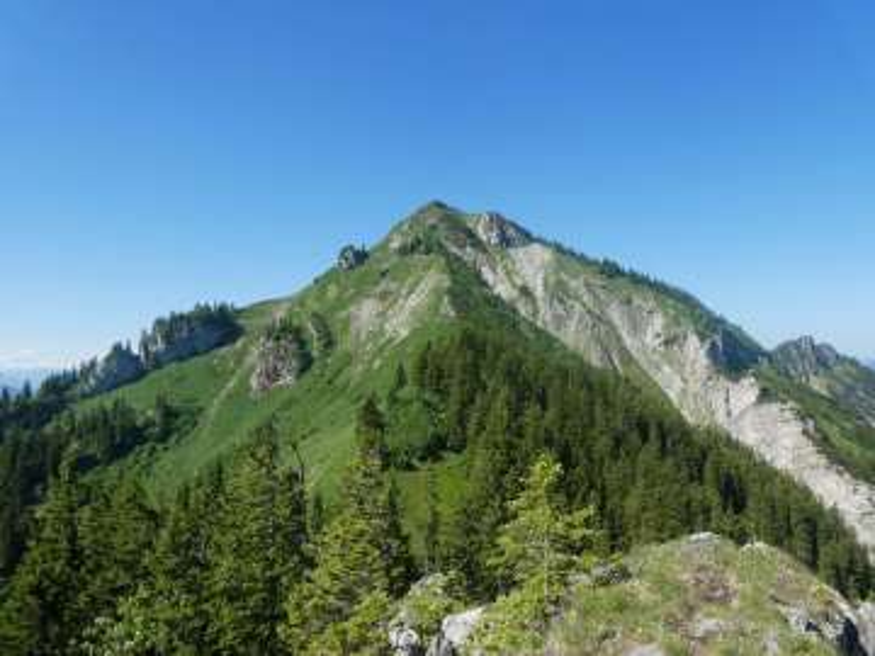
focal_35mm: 24
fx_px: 607
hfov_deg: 71.6
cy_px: 328
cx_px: 438
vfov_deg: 56.8
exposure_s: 1/640
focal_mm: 4.3
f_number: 3.3
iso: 80
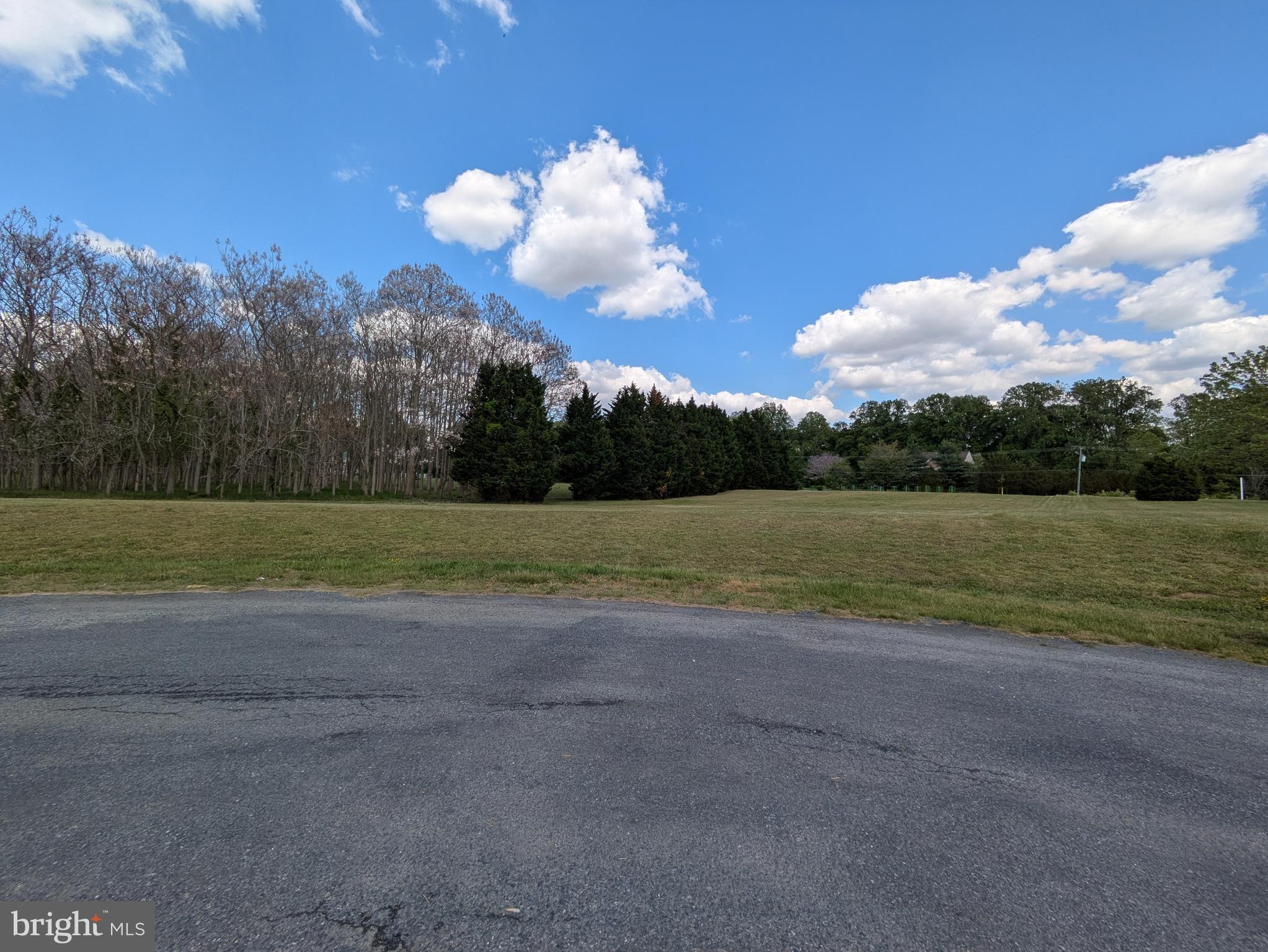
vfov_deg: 85.7
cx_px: 634
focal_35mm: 14
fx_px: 513
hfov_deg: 102.0
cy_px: 476
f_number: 2.2
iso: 49
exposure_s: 1/1718
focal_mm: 1.83
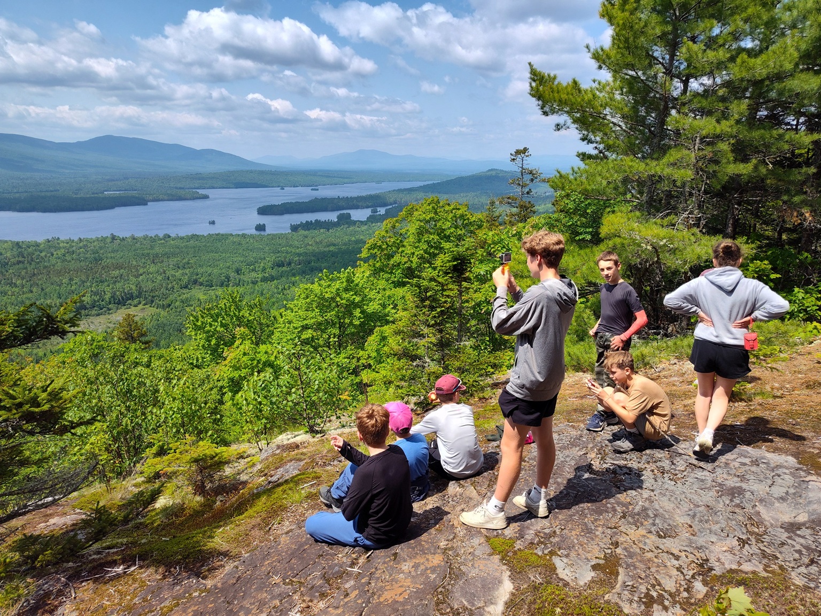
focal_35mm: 23
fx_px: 545
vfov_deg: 58.9
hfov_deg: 73.9
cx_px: 410
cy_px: 308
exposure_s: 1/1576
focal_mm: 5.56
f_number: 1.8
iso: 100
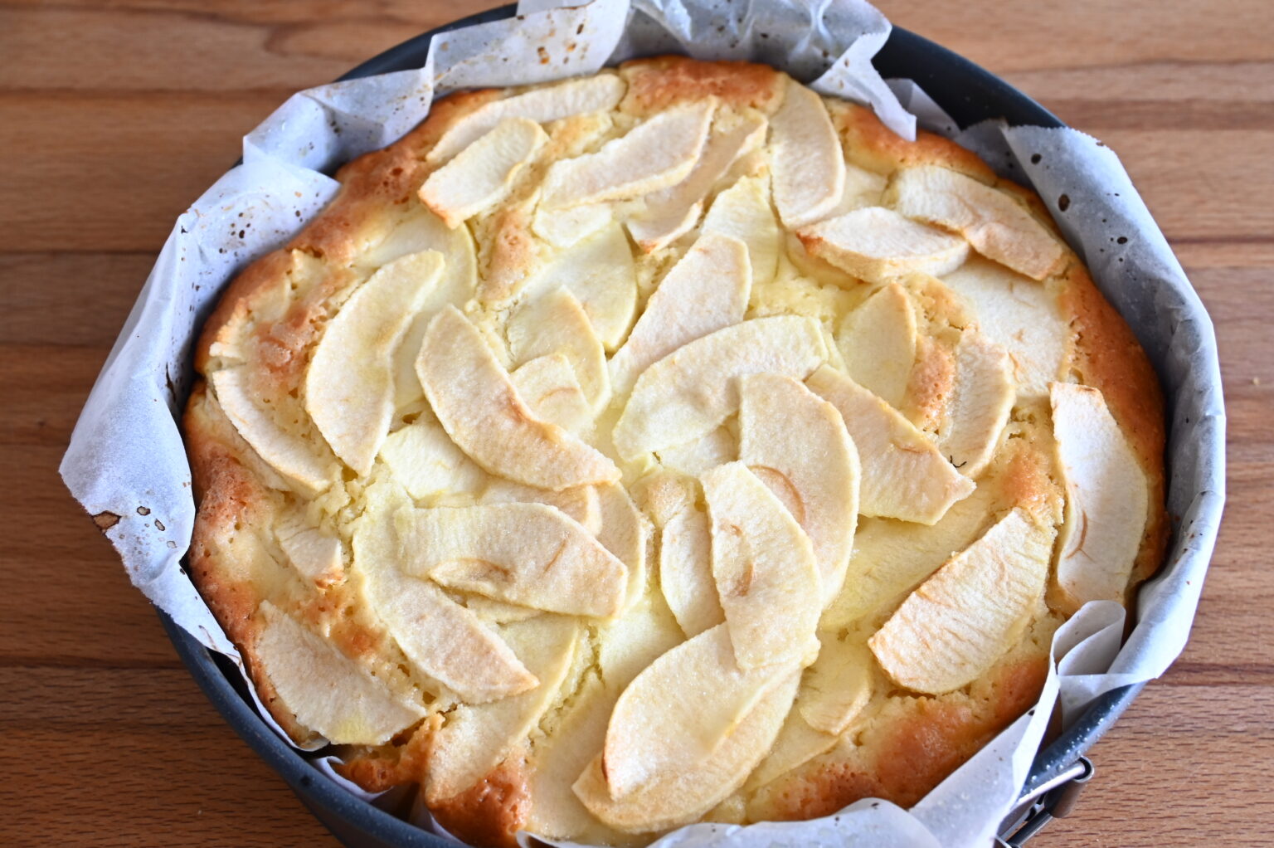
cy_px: 424
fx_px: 1521
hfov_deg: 45.5
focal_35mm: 43
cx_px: 637
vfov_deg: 31.1
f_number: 6.3
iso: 320
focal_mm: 29
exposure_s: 1/15
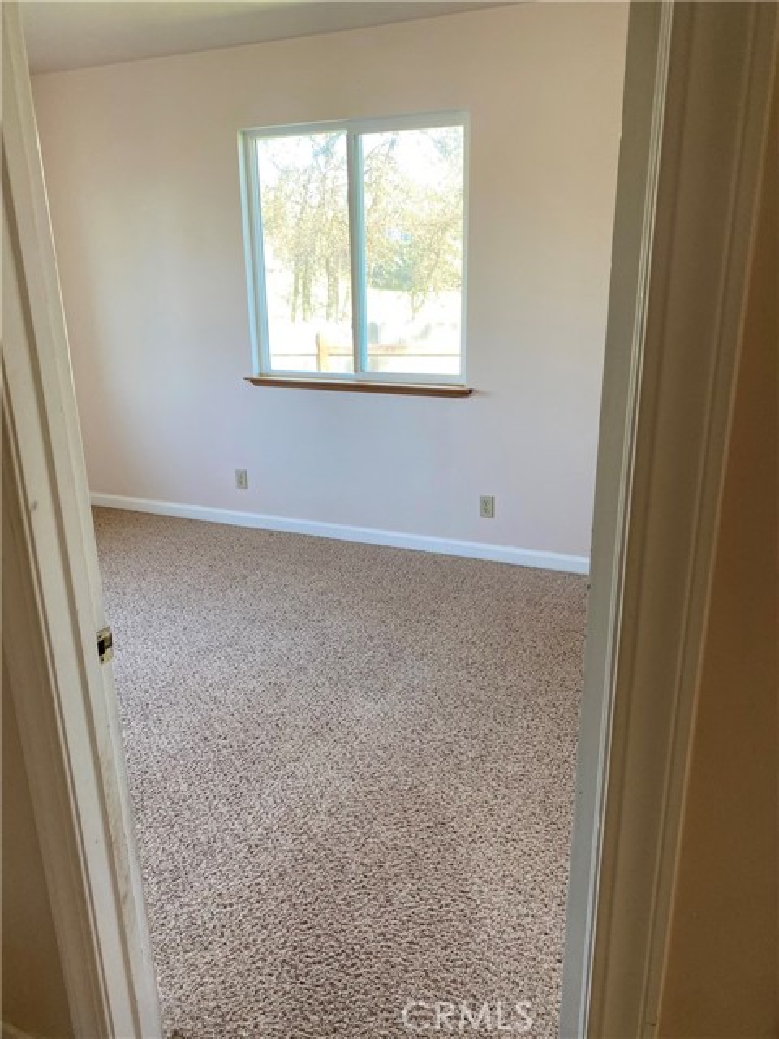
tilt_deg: -18.3
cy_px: 520
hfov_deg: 53.1
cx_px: 390
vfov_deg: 67.3
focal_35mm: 26
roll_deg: +0.7
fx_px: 780
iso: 125
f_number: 1.8
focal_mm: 4.25
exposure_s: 1/121
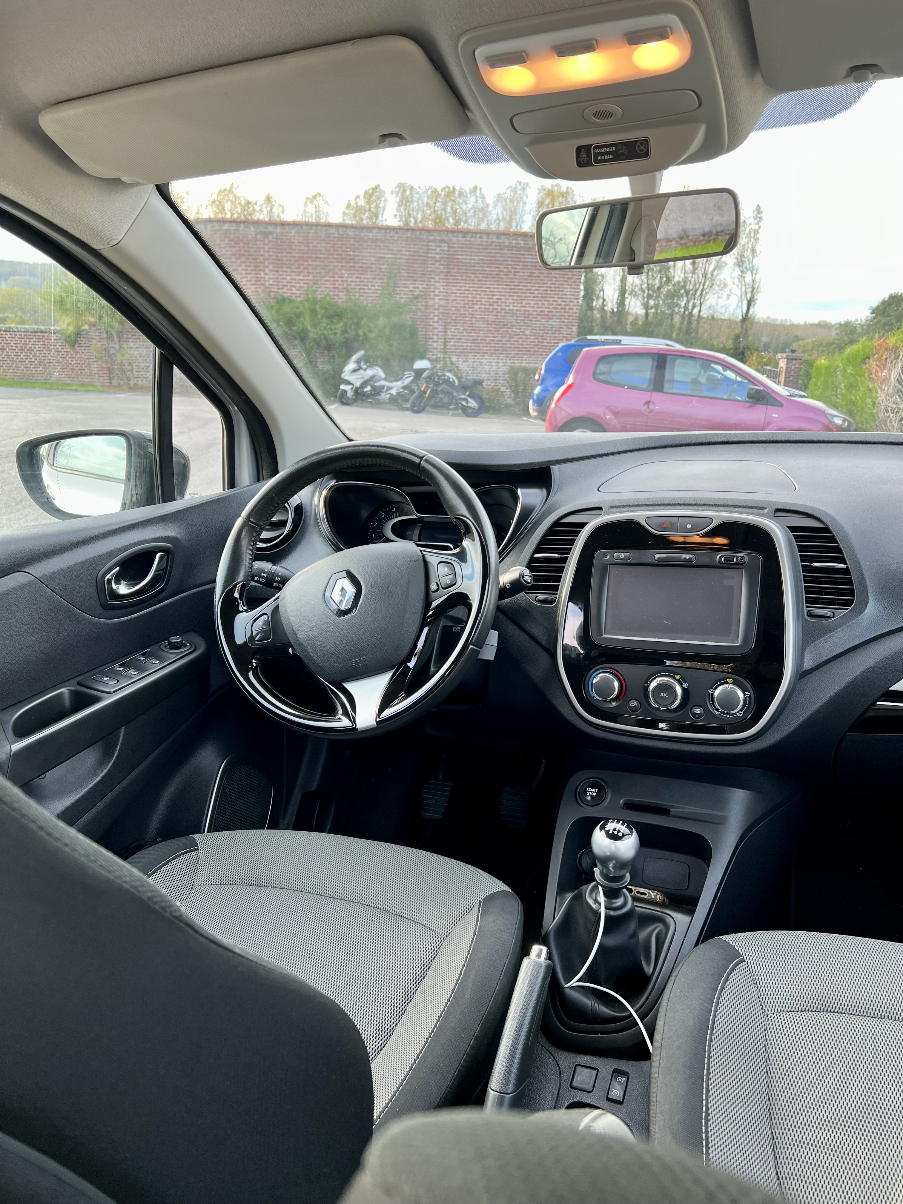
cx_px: 452
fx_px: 904
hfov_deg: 53.1
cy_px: 602
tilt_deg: -17.0
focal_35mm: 26
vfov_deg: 67.3
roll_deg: -1.8
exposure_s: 1/121
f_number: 1.5
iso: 40
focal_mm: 5.7
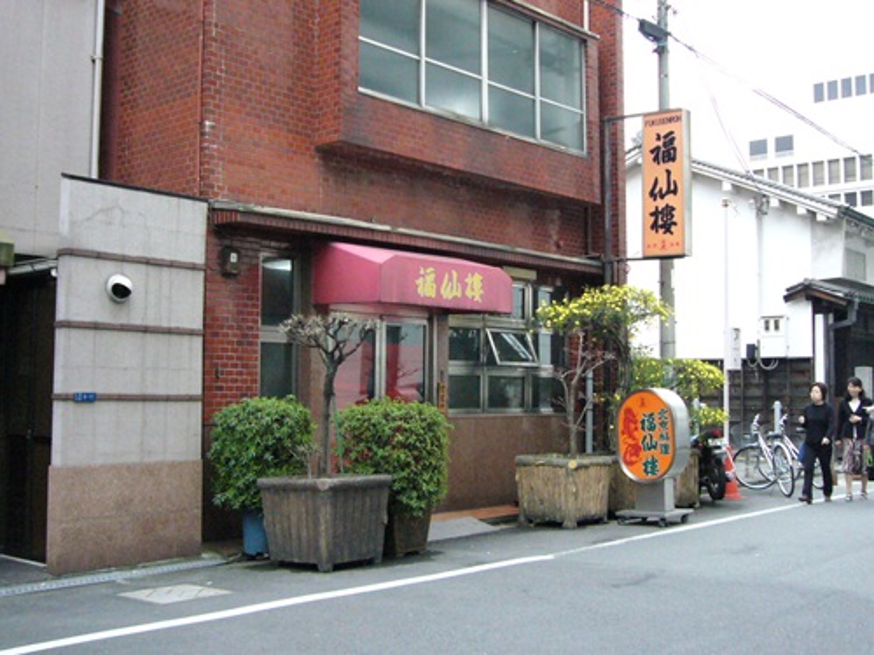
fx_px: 1035
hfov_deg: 45.8
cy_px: 328
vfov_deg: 35.1
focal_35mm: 41
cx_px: 437
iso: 400
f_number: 2.9
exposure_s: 1/320
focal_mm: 4.9
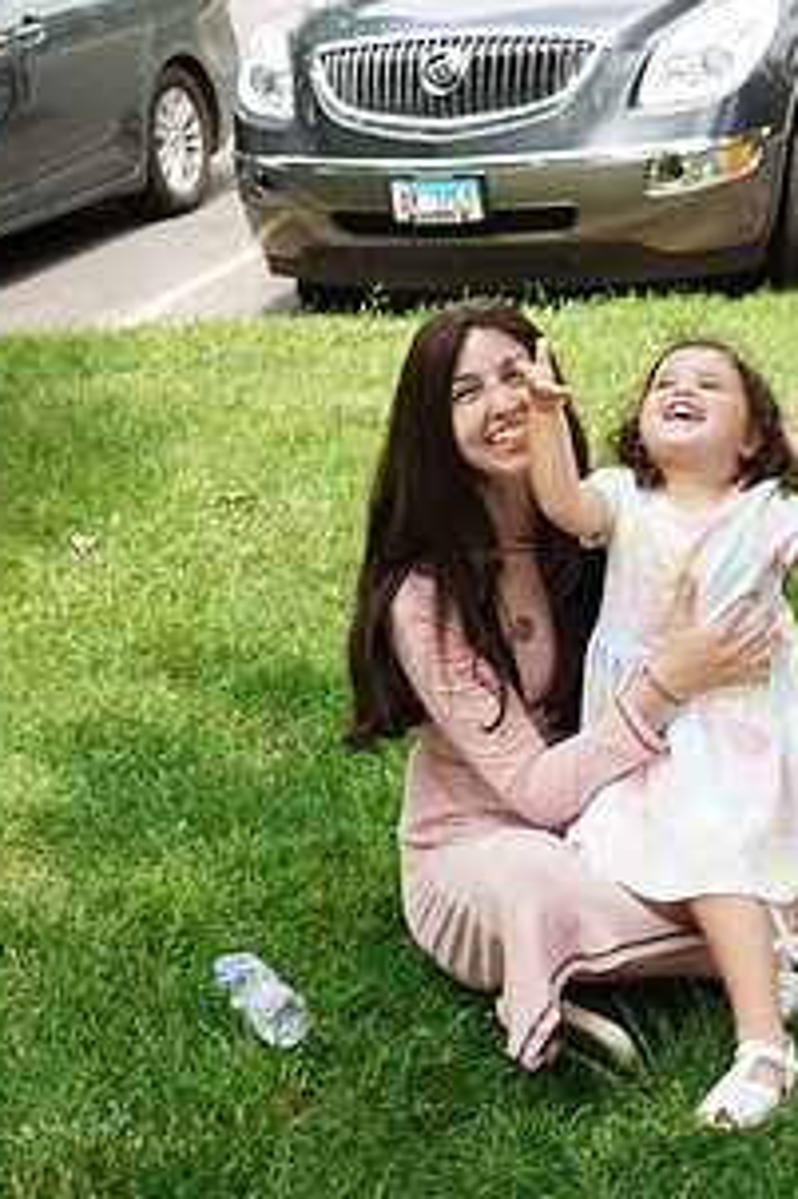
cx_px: 349
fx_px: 2430
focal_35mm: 73
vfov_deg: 27.4
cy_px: 314
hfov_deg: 18.6
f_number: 7.1
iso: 250
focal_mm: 49
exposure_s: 1/200
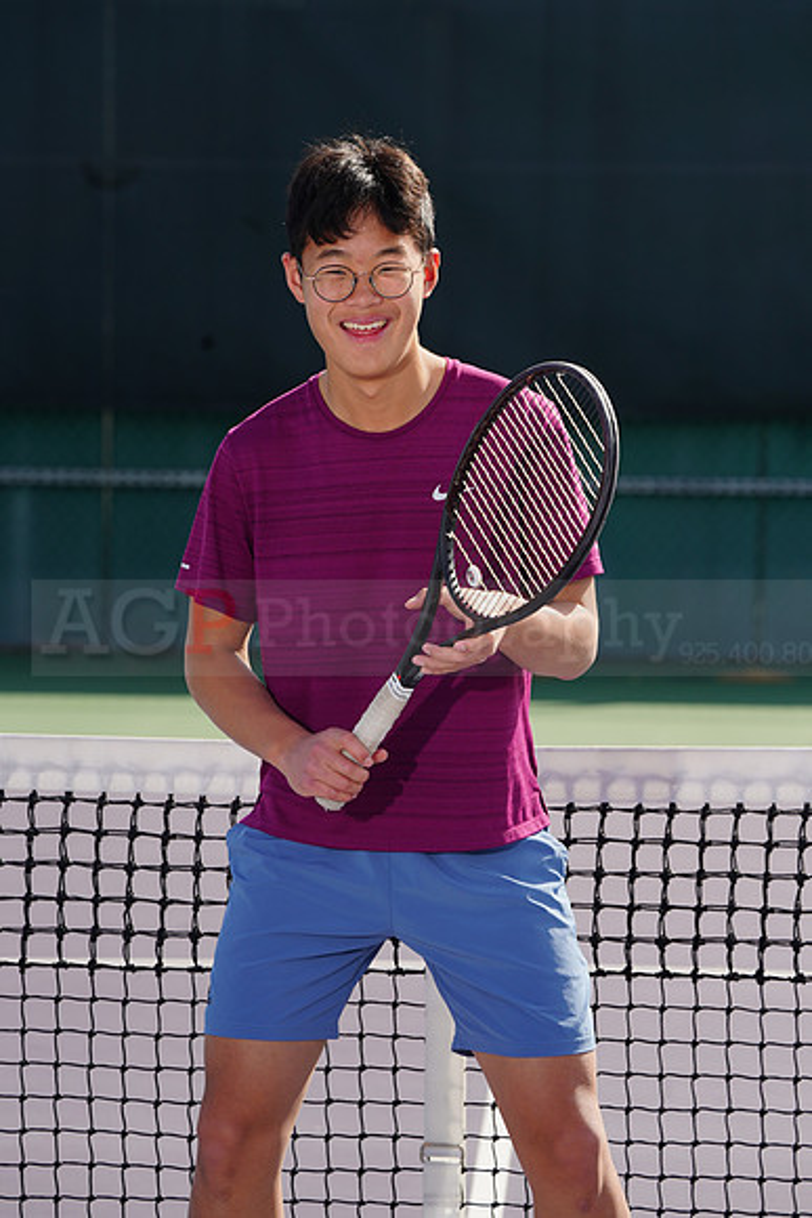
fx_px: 7743
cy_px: 609
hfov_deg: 6.0
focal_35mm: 229
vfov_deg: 9.0
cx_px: 406
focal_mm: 229
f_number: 9
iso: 100
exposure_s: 1/200
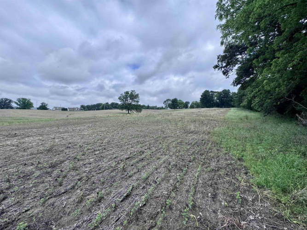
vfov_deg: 85.7
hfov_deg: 102.1
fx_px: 124
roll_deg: +0.4
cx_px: 154
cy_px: 115
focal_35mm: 14
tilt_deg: +0.6
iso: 50
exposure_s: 1/2028
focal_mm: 2.22
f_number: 2.2
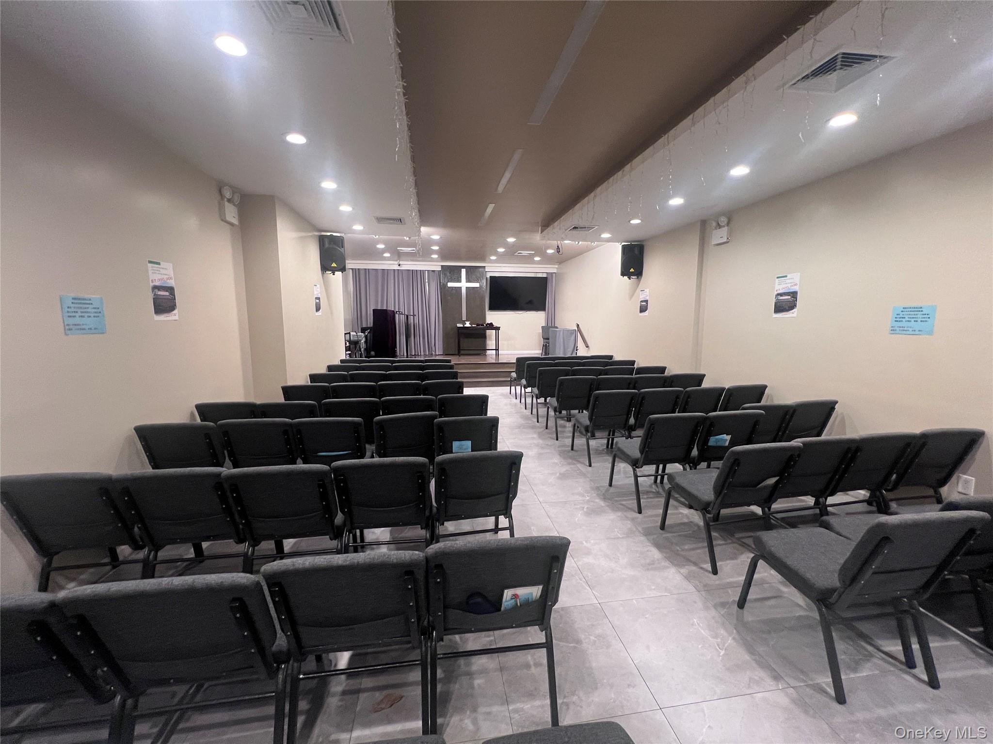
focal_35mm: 13
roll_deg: +1.3
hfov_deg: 106.2
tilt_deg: -7.2
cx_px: 496
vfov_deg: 89.9
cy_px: 372
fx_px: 373
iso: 250
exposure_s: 1/60
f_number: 1.8
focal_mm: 1.57
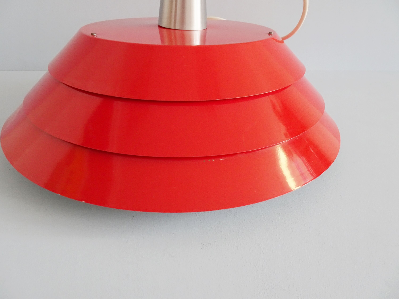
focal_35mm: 24
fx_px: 277
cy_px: 150
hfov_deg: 71.6
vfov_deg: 56.8
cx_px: 200
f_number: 3.5
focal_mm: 4.1
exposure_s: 1/30
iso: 500
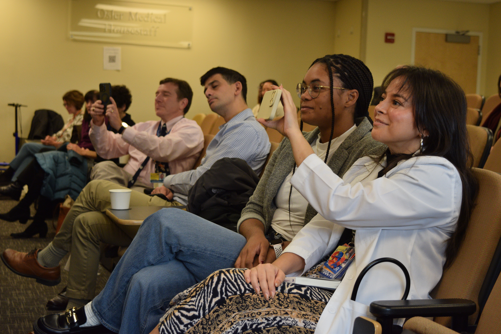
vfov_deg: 21.6
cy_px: 167
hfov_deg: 31.9
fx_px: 877
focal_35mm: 63
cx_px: 250
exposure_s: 1/160
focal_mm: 42
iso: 800
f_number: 5
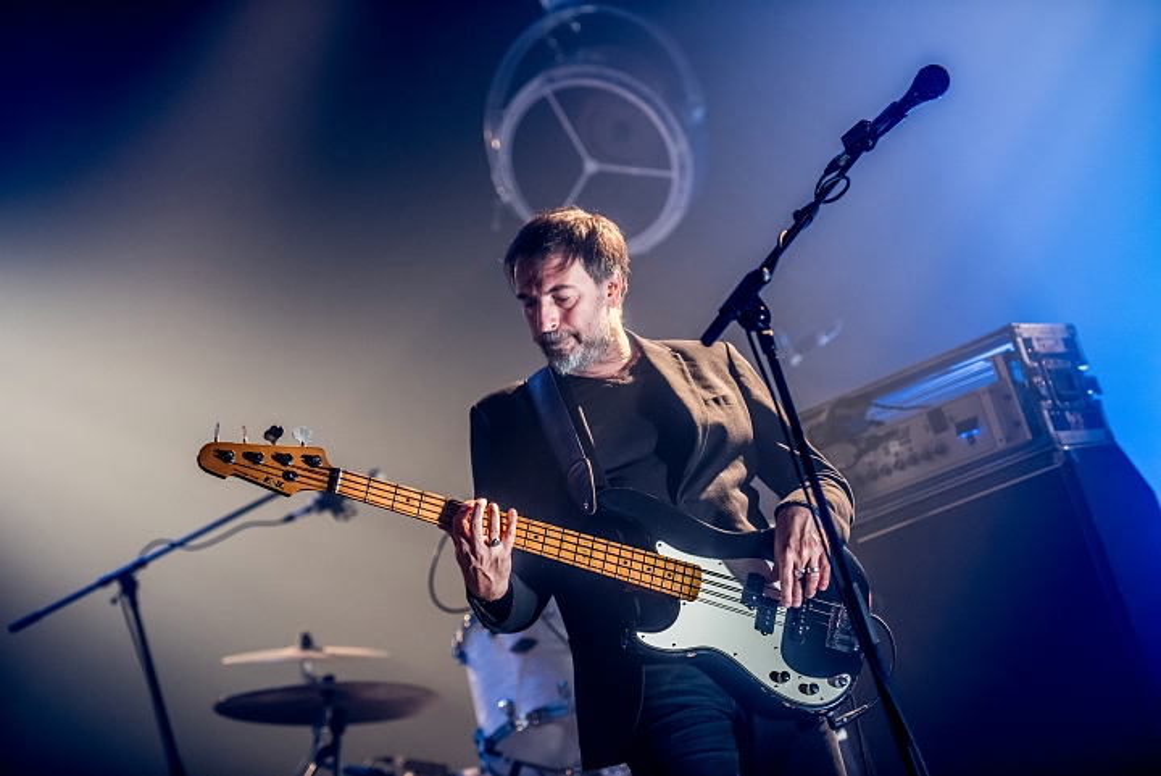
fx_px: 3549
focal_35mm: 110
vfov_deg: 12.5
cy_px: 388
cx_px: 580
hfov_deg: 18.6
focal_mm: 110
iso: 2500
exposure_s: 1/100
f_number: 2.8
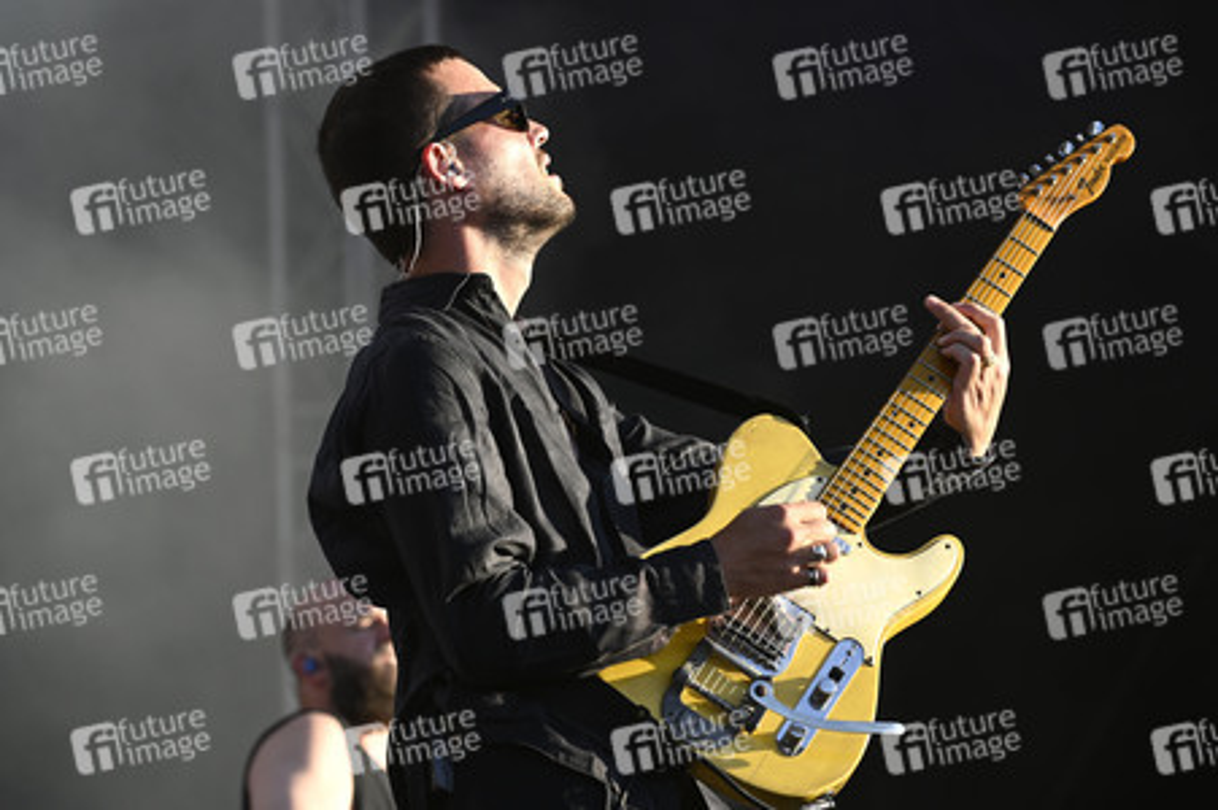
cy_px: 405
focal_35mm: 140
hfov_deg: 14.7
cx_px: 609
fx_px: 4733
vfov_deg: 9.8
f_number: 5
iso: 200
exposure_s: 1/500
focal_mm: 140
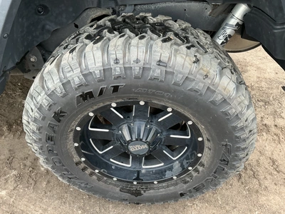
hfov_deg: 63.4
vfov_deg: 49.7
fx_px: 231
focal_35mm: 28
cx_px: 142
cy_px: 107
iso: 64
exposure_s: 1/66
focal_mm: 3
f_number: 1.8
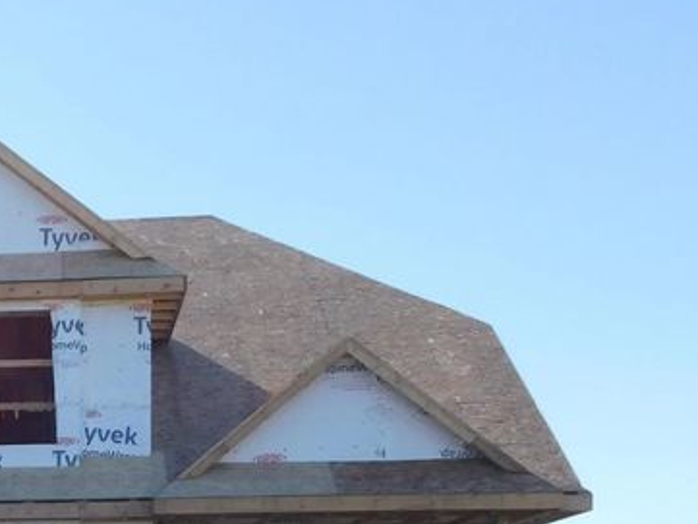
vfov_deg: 16.6
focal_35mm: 85
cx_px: -288
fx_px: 1715
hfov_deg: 20.4
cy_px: 628
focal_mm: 5.3
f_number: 3.2
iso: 125
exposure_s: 1/800
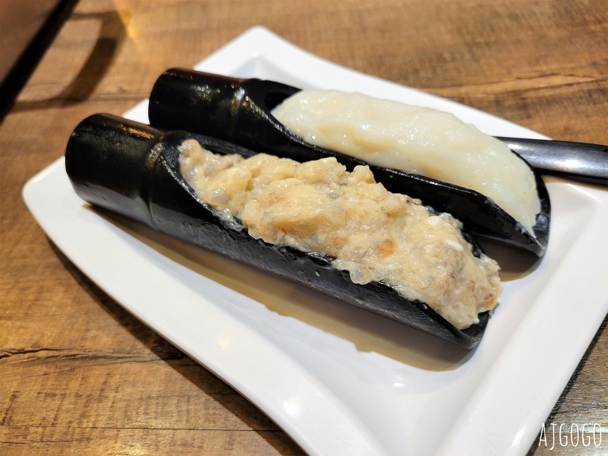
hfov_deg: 67.3
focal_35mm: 26
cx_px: 304
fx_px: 457
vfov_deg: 53.1
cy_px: 228
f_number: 1.8
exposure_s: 1/120
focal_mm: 5.4
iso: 250
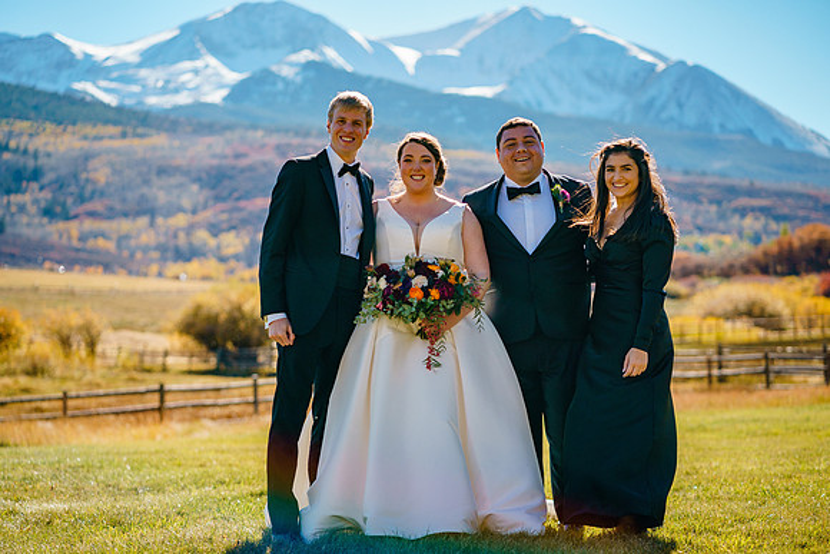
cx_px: 415
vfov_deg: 16.1
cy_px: 277
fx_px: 1963
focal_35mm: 85
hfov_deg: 23.9
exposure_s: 1/5000
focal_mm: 85
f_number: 2.8
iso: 200
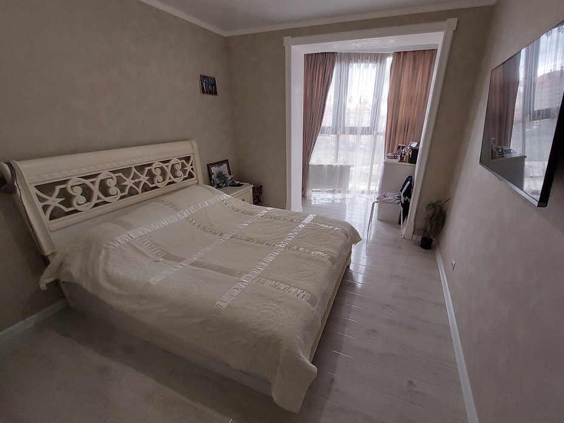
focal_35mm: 14
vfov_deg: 85.6
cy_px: 212
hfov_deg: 102.0
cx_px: 299
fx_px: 228
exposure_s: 1/50
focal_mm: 1.74
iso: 160
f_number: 2.2
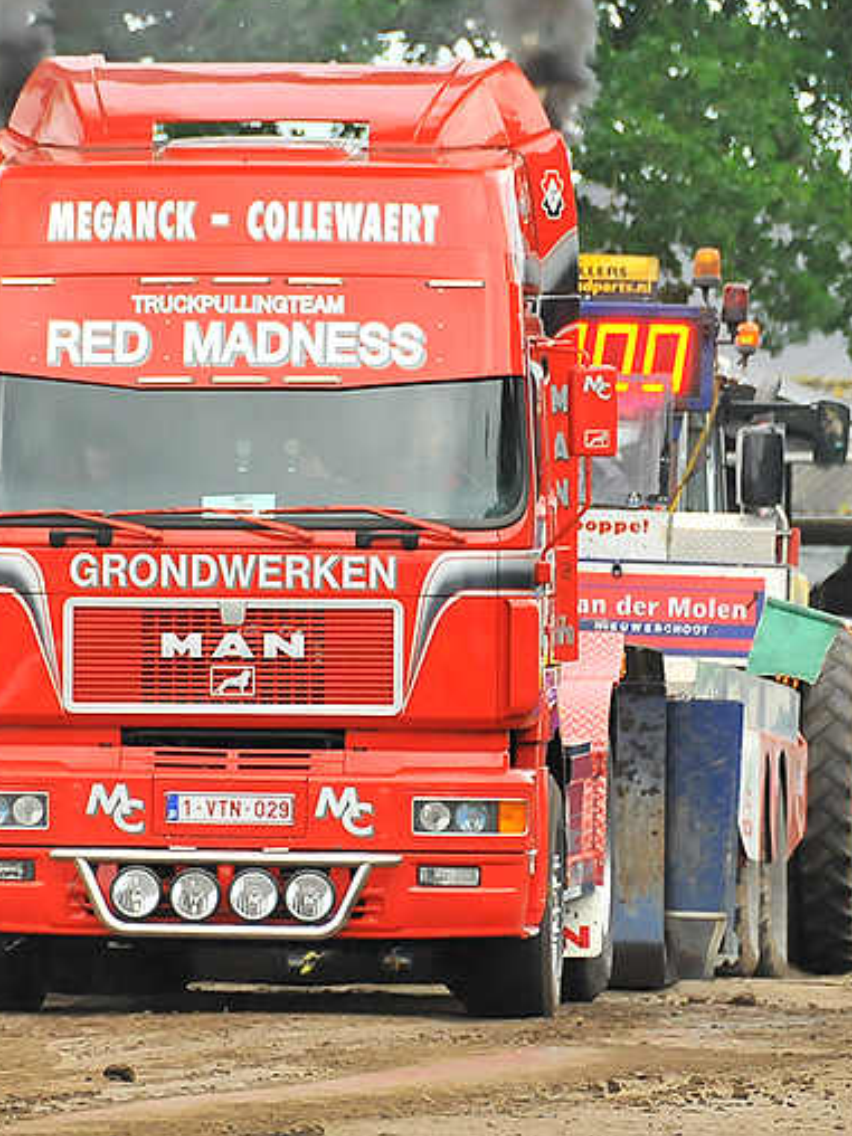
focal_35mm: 697
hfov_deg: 2.1
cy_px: 590
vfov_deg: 2.8
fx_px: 22874
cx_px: 199
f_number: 5.6
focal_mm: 240
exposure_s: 1/160
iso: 1000
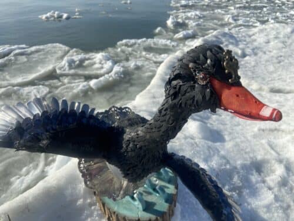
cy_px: 110
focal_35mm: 26
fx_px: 221
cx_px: 147
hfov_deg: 67.3
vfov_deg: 53.1
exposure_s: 1/3300
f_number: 1.8
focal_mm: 4.25
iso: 32
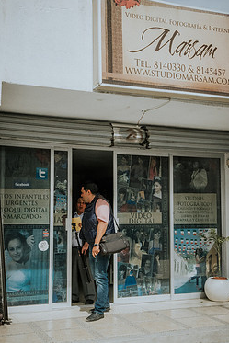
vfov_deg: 41.9
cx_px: 120
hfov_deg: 28.7
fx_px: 448
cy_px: 183
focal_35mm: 47
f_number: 13
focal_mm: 26
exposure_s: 1/640
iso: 1000
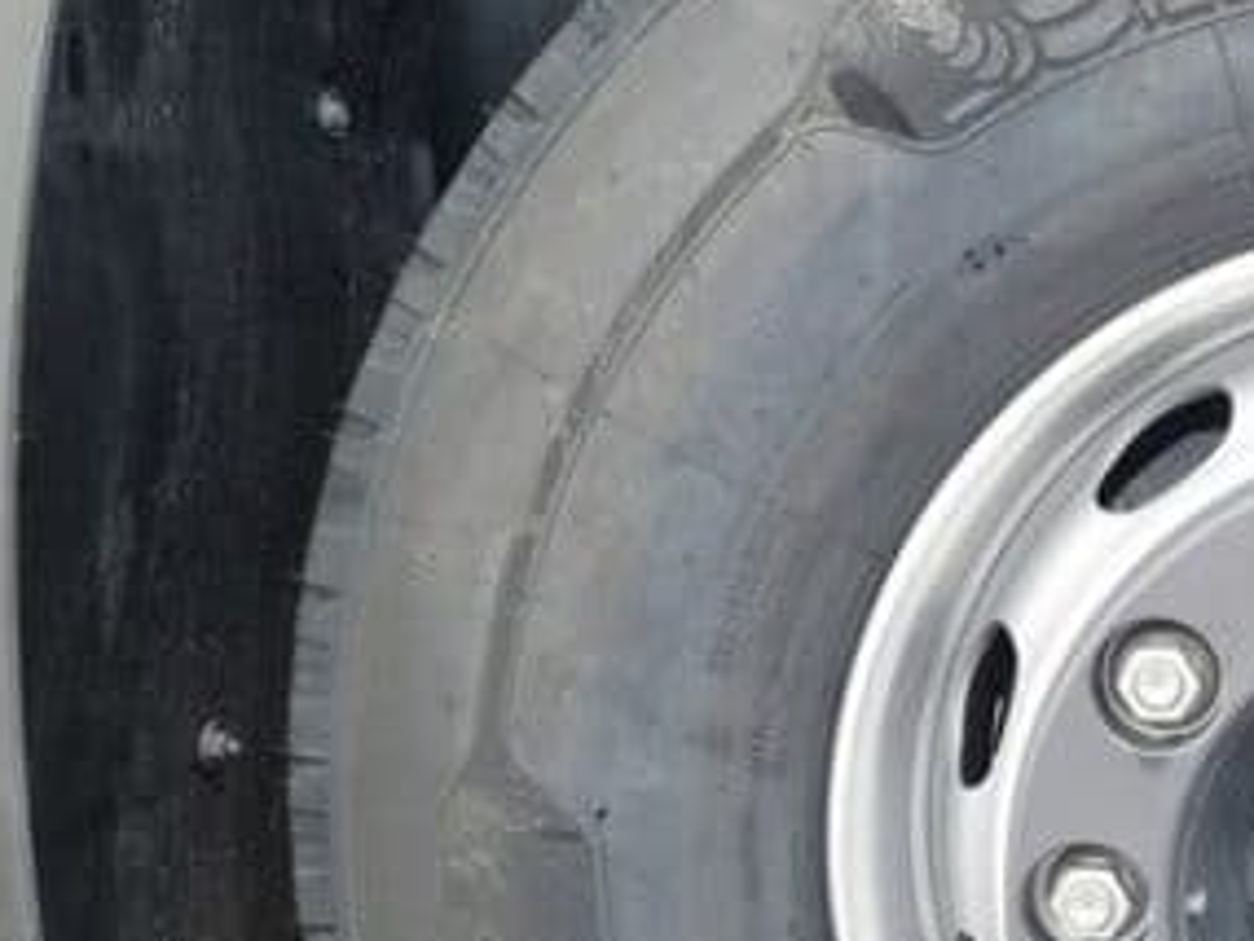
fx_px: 2537
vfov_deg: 20.8
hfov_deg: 25.5
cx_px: 1421
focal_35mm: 70
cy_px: 761
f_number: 1.8
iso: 50
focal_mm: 5.4
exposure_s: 1/128
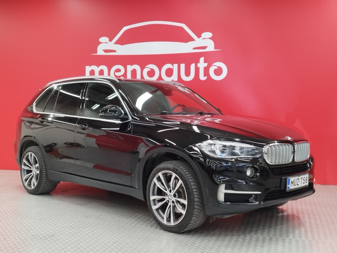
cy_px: 126
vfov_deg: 54.9
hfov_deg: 69.4
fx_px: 243
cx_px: 168
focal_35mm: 25
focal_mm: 5.95
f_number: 1.89
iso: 160
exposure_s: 1/50
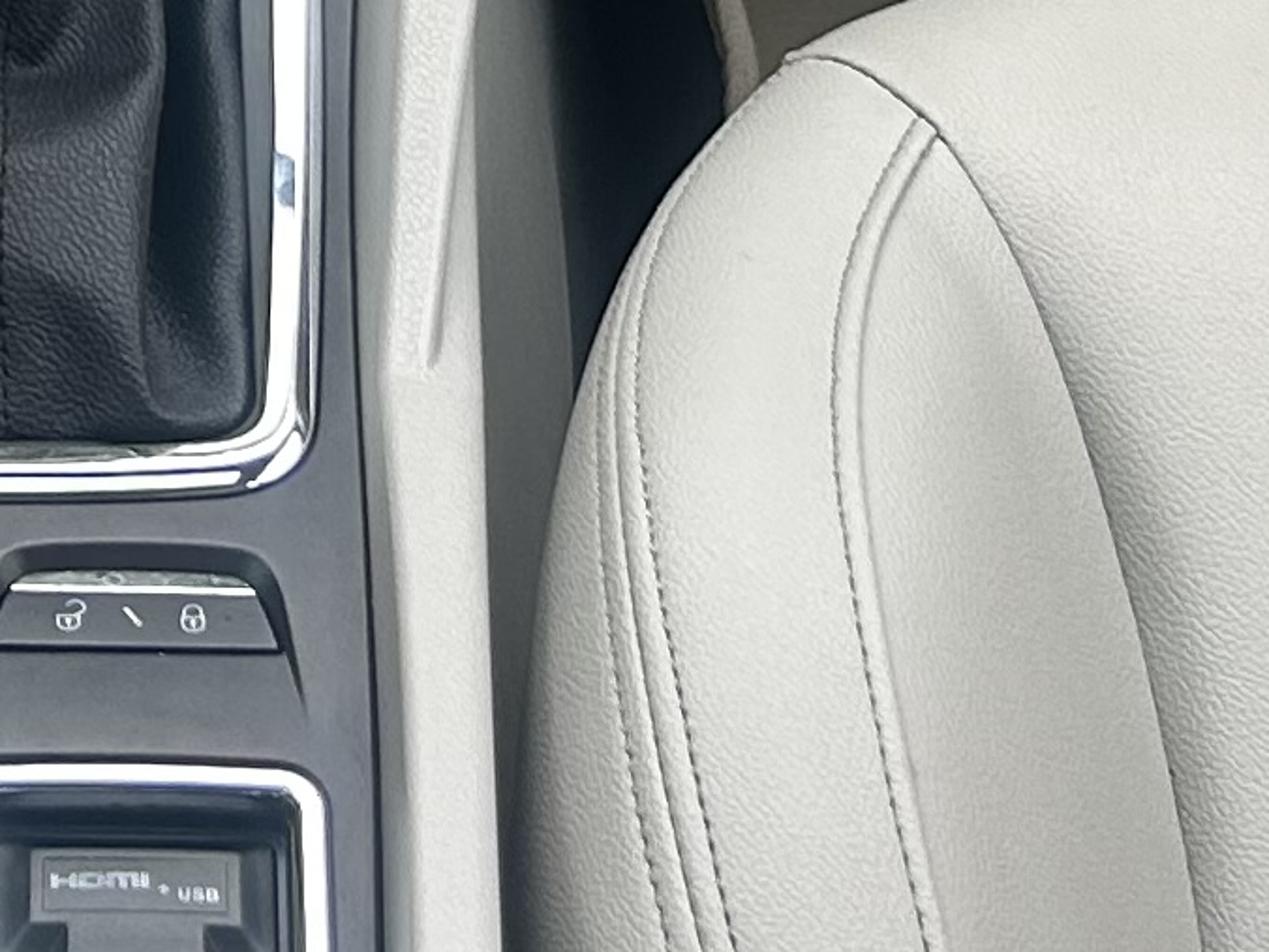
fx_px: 5682
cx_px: 0
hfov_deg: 12.6
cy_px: -1057
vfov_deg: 8.9
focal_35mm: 155
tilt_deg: -34.1
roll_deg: -0.2
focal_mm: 5.7
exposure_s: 1/121
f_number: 1.5
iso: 50
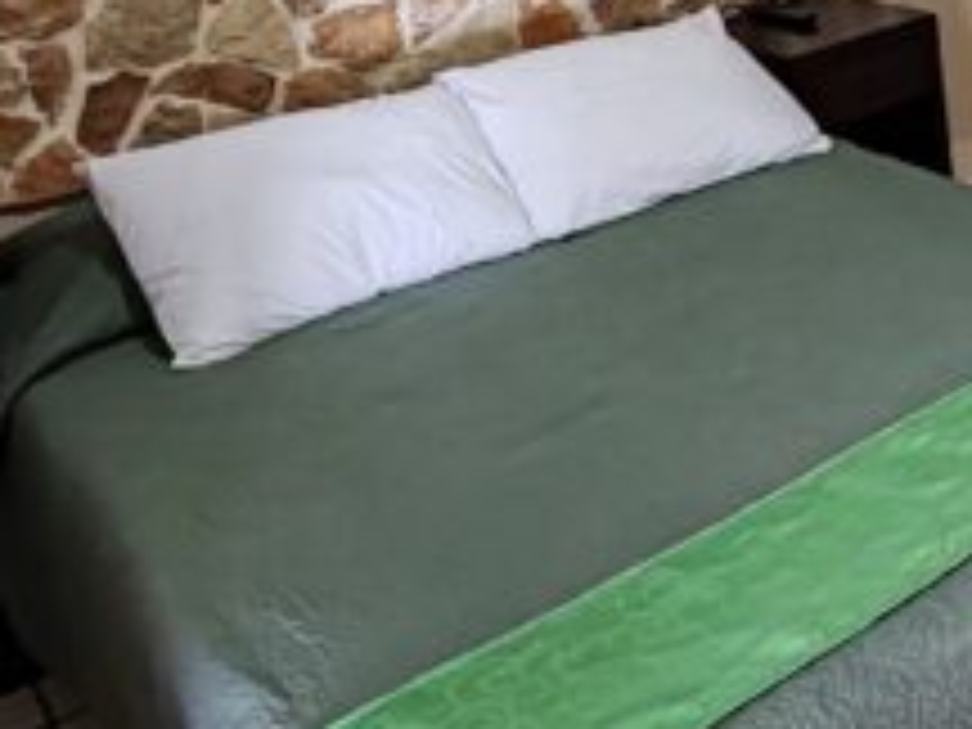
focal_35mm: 57
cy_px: -27
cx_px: 972
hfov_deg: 31.3
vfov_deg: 24.3
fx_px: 1601
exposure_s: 1/33
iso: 250
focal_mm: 1.96
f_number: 2.2
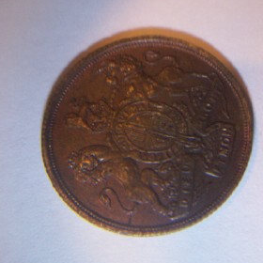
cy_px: 127
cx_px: 143
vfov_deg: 31.1
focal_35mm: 55
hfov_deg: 31.1
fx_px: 473
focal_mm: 5.6
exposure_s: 1/25.9
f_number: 2.7
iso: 160
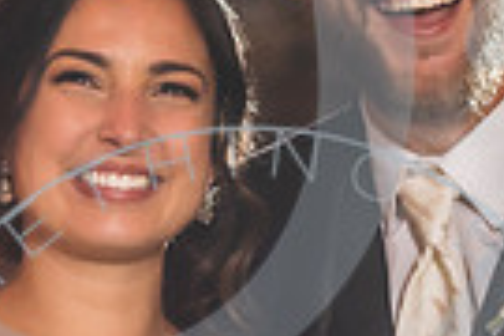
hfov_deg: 5.7
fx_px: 5096
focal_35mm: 364
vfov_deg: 3.8
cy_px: 196
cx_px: 437
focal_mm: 85
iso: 640
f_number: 2.8
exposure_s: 1/200
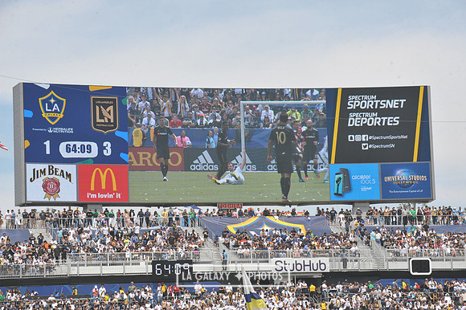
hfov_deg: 15.2
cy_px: 155
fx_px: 1746
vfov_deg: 10.1
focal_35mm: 135
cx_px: 233
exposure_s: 1/500
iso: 320
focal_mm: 135
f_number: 11
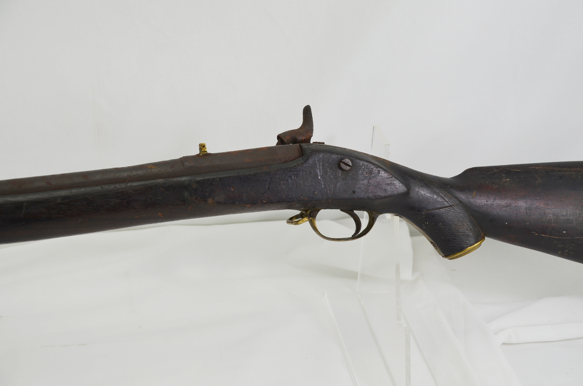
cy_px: 193
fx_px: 970
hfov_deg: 33.5
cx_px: 292
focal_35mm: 60
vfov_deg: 22.5
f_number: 5.6
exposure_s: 1/125
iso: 220
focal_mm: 40
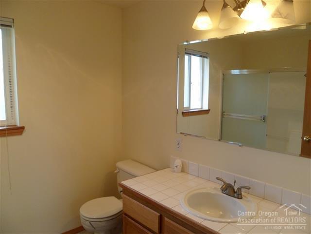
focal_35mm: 26
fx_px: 234
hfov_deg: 67.3
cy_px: 117
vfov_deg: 53.1
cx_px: 156
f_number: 3.3
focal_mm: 4.9
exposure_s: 1/45
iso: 160
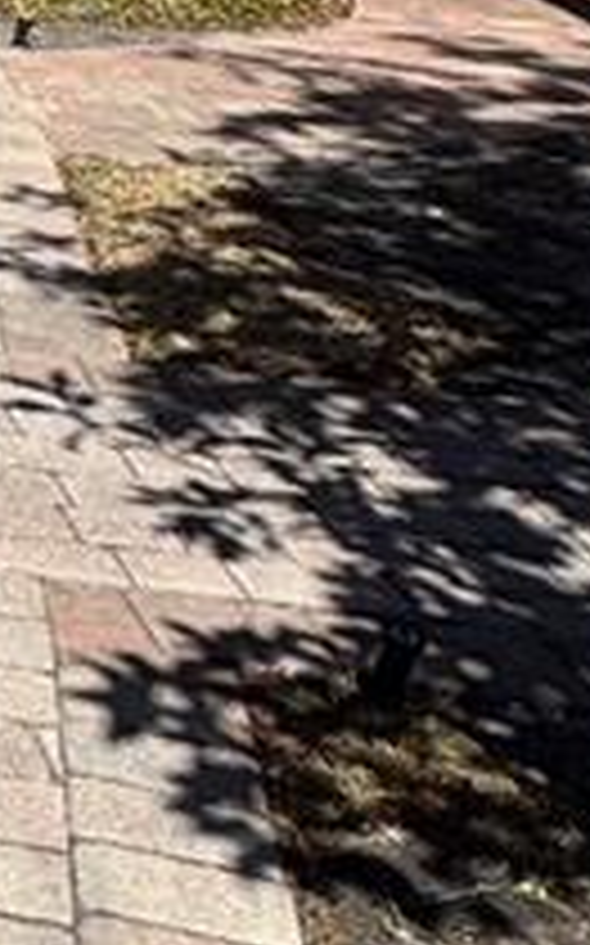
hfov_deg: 11.2
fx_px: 2190
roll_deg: +0.5
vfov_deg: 21.8
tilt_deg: -2.3
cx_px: -1063
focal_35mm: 85
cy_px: -306
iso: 50
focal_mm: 2.22
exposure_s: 1/2770
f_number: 2.2
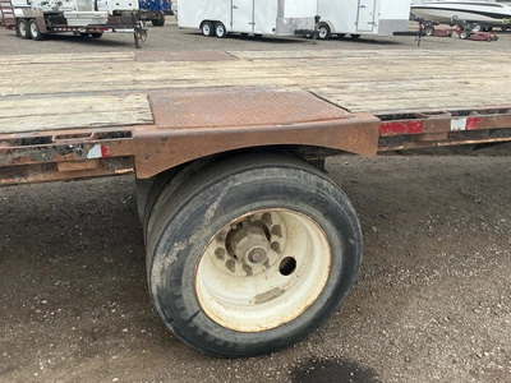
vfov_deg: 49.7
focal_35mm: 28
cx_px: 256
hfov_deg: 63.4
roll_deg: -1.0
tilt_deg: -23.4
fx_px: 413
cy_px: 192
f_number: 1.8
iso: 25
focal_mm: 3
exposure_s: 1/620
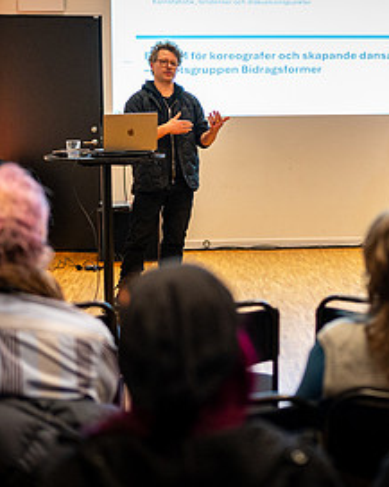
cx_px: 317
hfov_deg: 21.0
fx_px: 1038
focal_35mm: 72
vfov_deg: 26.4
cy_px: 218
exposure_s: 1/160
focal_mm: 35
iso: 2000
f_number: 1.4
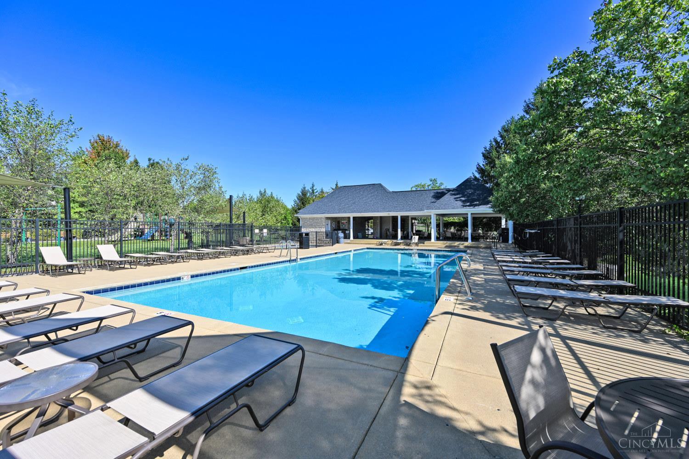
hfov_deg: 104.3
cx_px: 344
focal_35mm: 14
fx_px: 268
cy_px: 230
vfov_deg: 81.2
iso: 100
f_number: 7.1
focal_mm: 14
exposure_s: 1/400
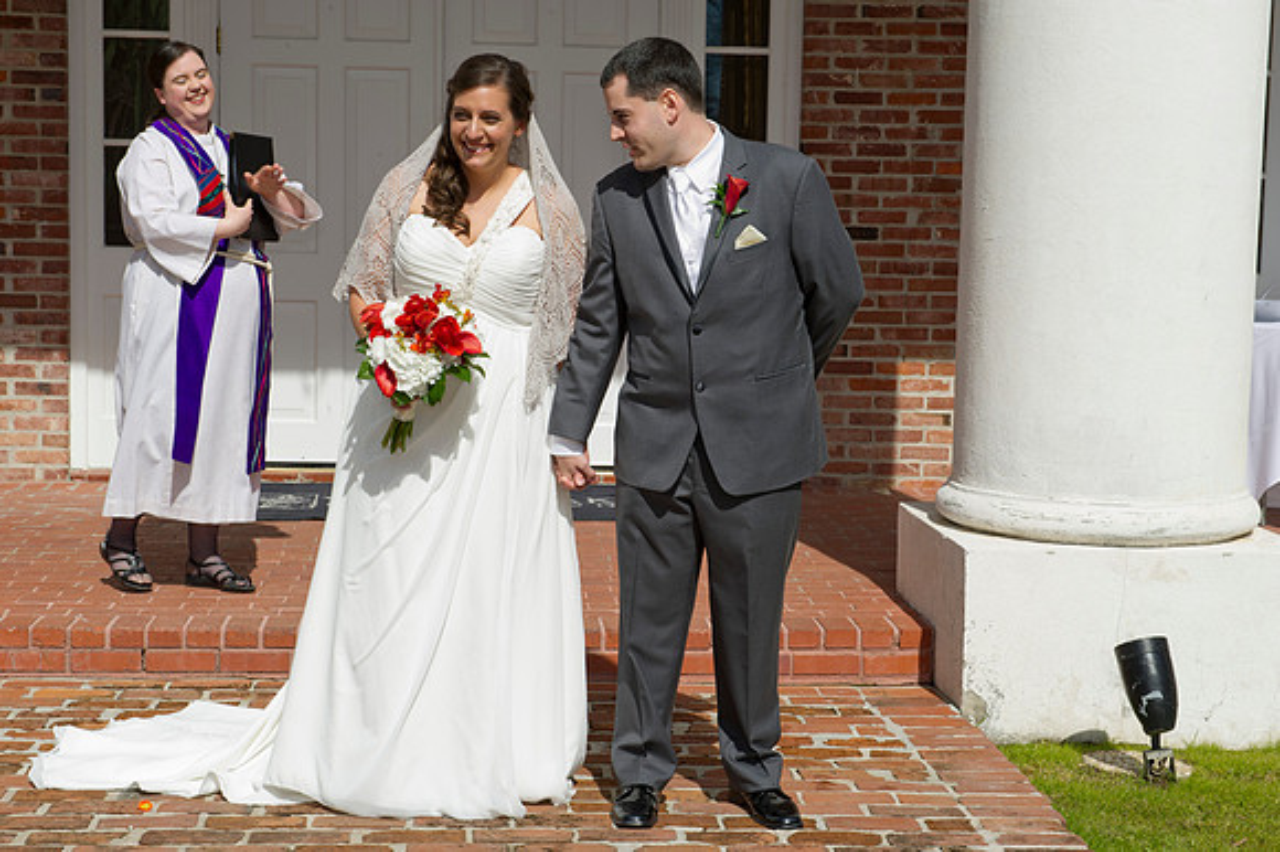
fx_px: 2487
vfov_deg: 19.4
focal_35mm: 70
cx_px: 640
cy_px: 426
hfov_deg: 28.9
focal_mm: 70
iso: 100
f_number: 11
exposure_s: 1/250
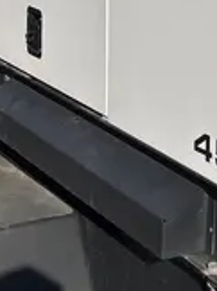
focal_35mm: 118
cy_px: 31
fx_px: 989
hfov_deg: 12.3
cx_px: 237
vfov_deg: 16.5
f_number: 1.6
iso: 50
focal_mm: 5.96
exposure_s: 1/6329
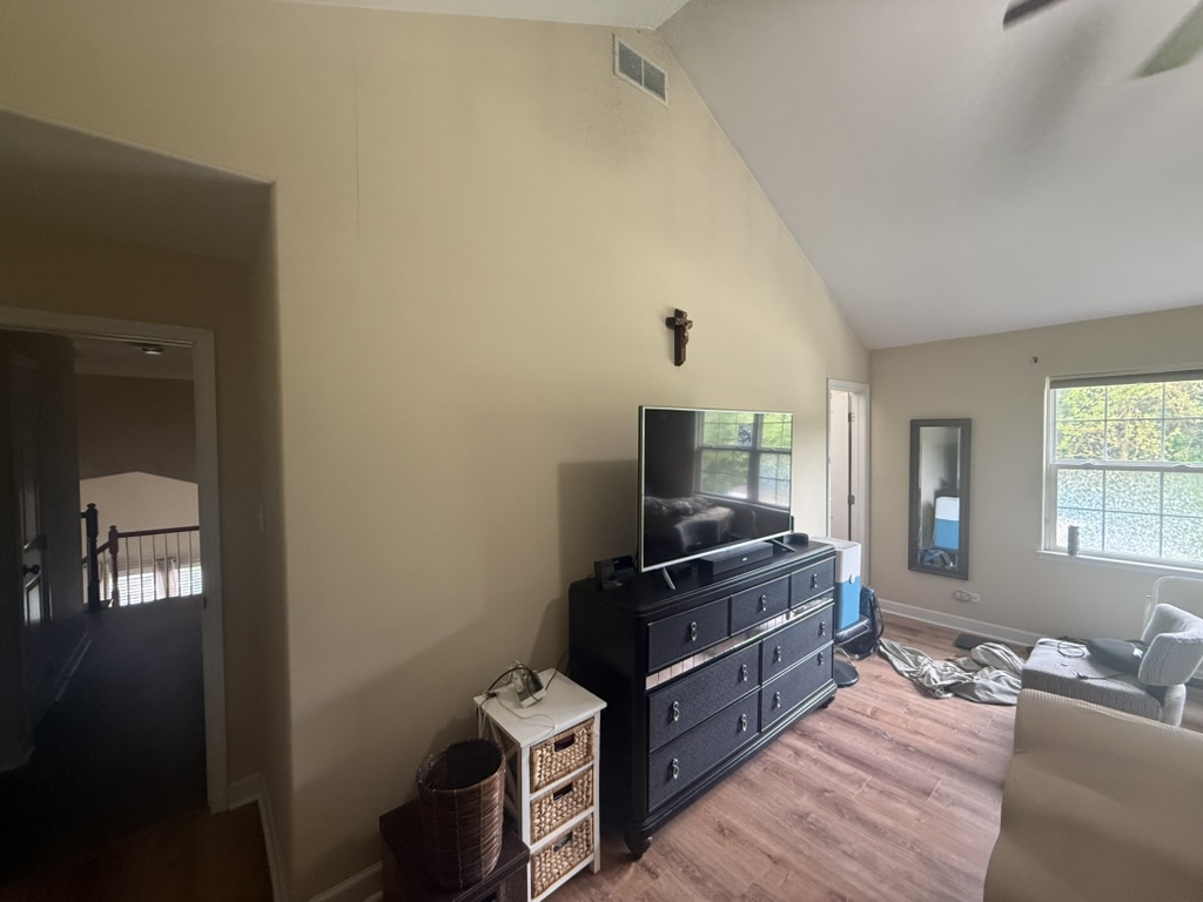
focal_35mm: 14
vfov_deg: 85.7
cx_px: 602
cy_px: 451
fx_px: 487
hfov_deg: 102.1
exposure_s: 1/60
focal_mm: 2.22
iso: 400
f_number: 2.2
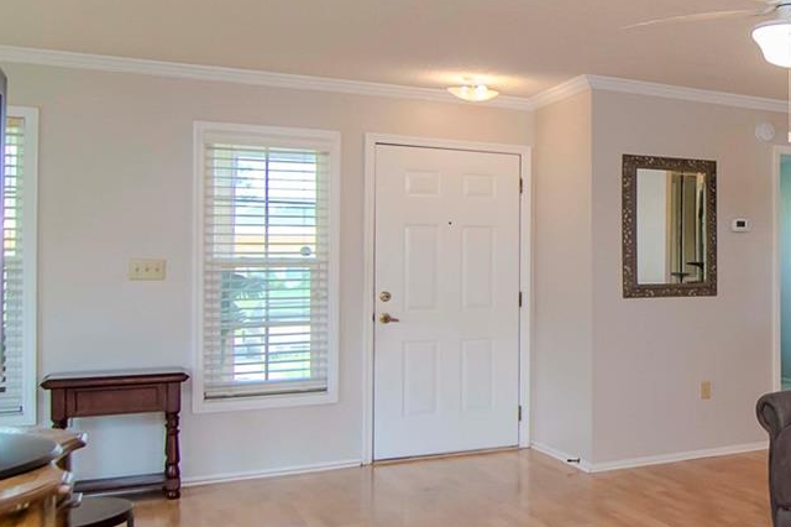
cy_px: 239
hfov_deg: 38.1
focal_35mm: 41
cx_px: 894
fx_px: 906
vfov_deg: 32.4
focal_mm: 11
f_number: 4
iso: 640
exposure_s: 1/160
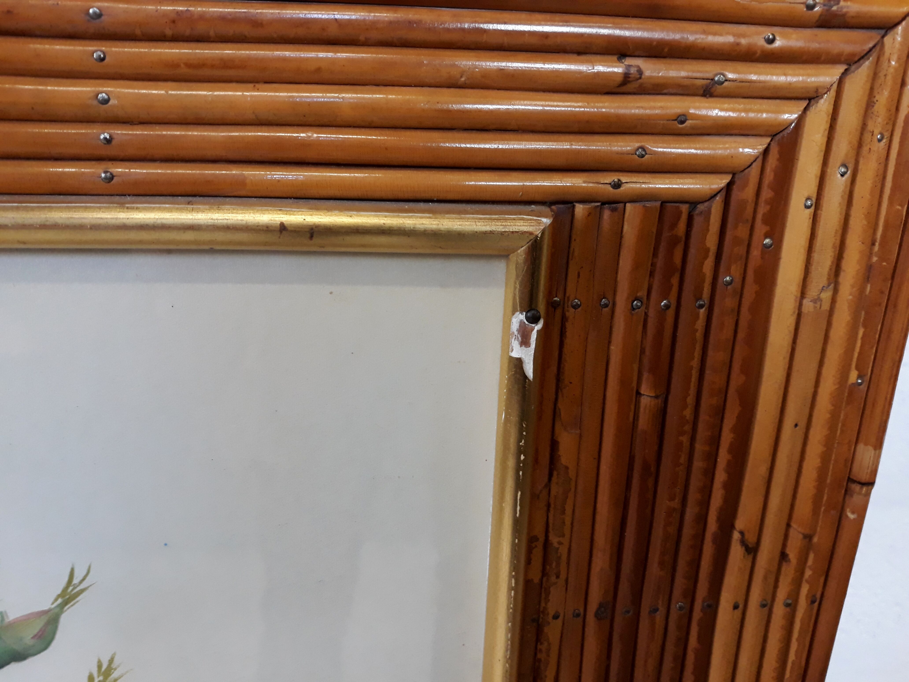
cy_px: 341
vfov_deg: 51.4
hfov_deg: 65.3
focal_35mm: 27
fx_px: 709
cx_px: 454
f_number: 1.7
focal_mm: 3.71
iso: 250
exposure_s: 1/50
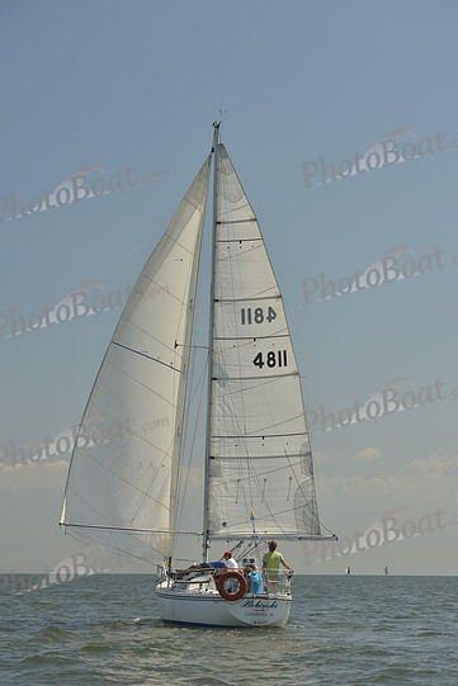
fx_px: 2002
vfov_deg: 19.5
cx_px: 235
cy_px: 356
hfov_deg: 13.0
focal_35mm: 105
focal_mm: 98
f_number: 6.3
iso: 200
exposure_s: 1/800
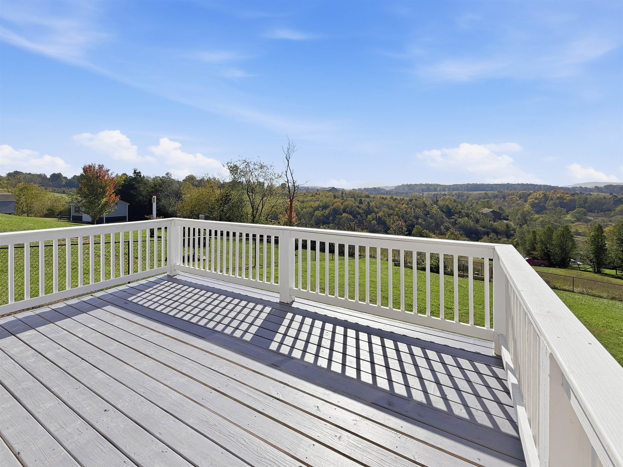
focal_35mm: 14
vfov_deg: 85.7
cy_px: 234
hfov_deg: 102.1
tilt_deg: -8.7
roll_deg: +0.0
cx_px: 312
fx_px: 252
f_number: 2.2
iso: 20
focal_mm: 2.2
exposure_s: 1/1961
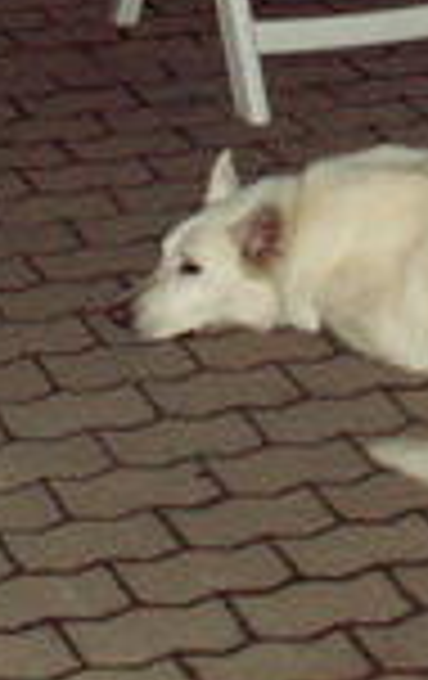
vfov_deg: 13.1
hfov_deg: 8.4
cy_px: 5
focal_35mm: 157
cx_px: 261
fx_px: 2916
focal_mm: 5.86
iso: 160
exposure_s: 1/40
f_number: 2.8
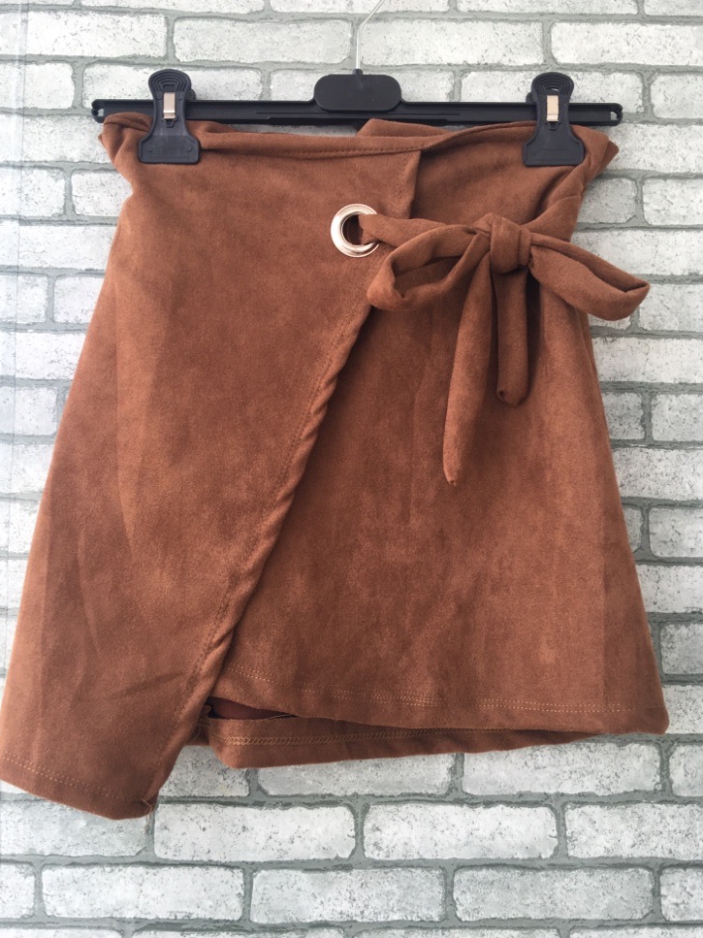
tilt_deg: +5.8
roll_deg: +0.4
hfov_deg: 46.8
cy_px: 469
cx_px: 355
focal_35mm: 30
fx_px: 813
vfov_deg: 60.0
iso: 25
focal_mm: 4.15
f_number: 2.2
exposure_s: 1/125
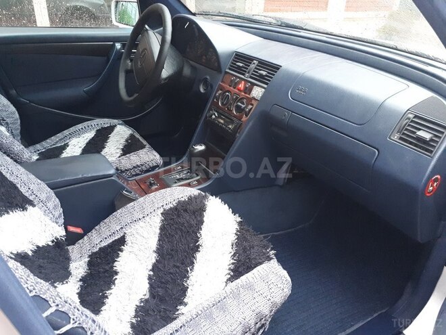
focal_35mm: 27
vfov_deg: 51.4
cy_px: 168
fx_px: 348
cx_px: 223
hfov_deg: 65.3
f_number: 1.9
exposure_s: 1/17
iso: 500
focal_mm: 3.6
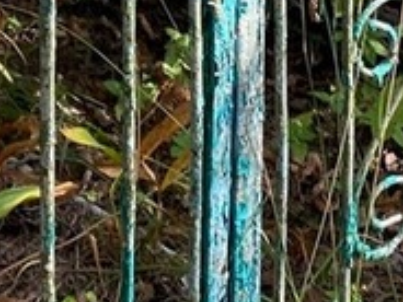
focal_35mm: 145
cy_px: -376
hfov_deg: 13.6
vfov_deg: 9.3
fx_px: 1688
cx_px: 85
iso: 32
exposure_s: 1/155
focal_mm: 4.25
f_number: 1.8
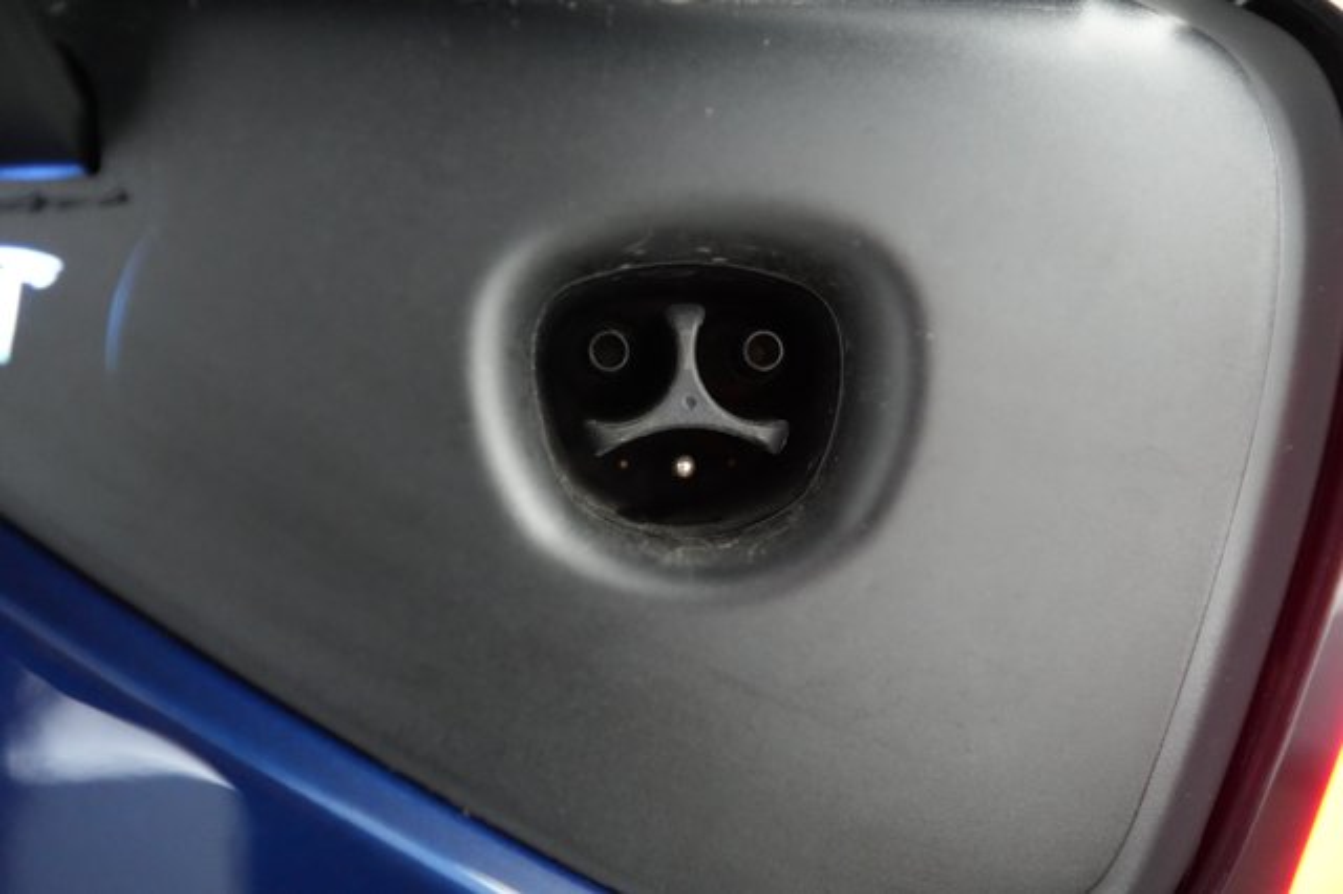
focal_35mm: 24
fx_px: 895
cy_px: 447
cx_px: 672
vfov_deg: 53.1
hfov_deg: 73.8
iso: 8000
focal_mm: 24
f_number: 2.8
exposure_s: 1/160
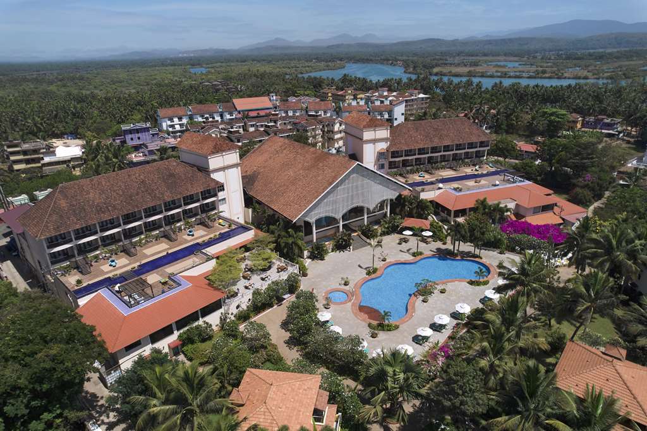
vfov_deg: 57.2
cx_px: 324
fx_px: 395
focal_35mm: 22
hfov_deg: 78.6
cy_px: 216
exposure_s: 1/3200
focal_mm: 8.38
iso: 100
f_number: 2.8
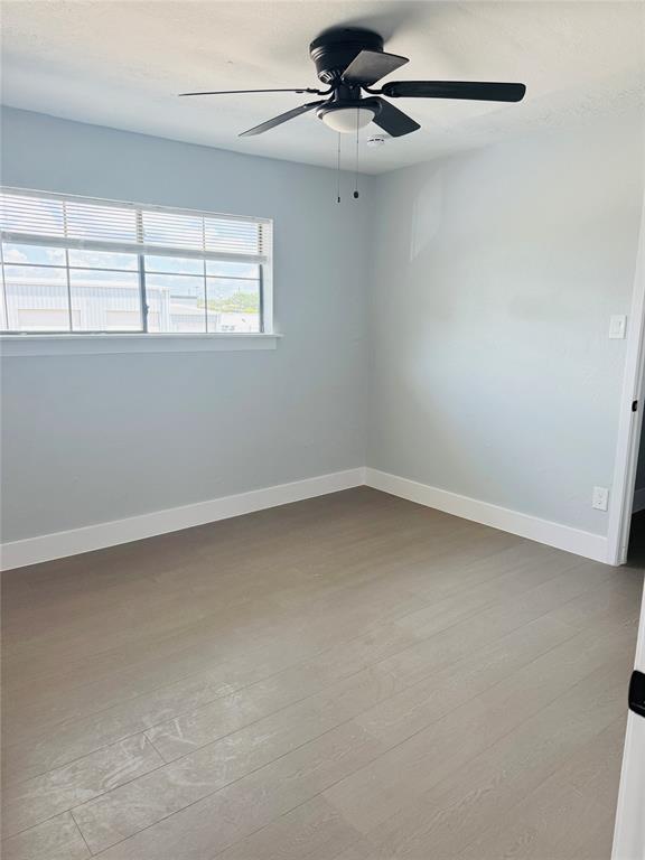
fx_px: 596
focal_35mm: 24
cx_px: 322
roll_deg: -1.0
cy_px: 430
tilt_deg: -9.4
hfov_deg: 56.8
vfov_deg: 71.6
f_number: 1.78
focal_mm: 6.76
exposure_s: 1/236
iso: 125
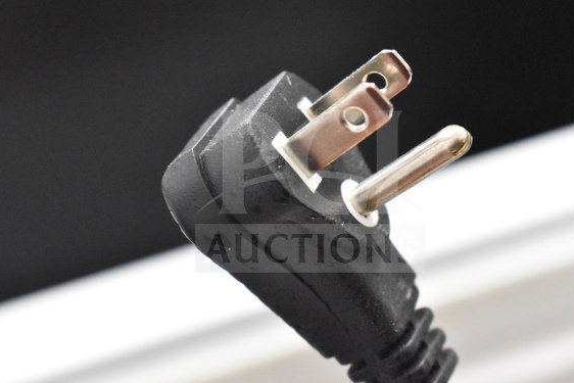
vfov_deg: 15.3
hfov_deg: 22.7
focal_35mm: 90
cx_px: 309
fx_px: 1428
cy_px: 192
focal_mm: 55
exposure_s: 1/100
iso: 10000
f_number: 5.6
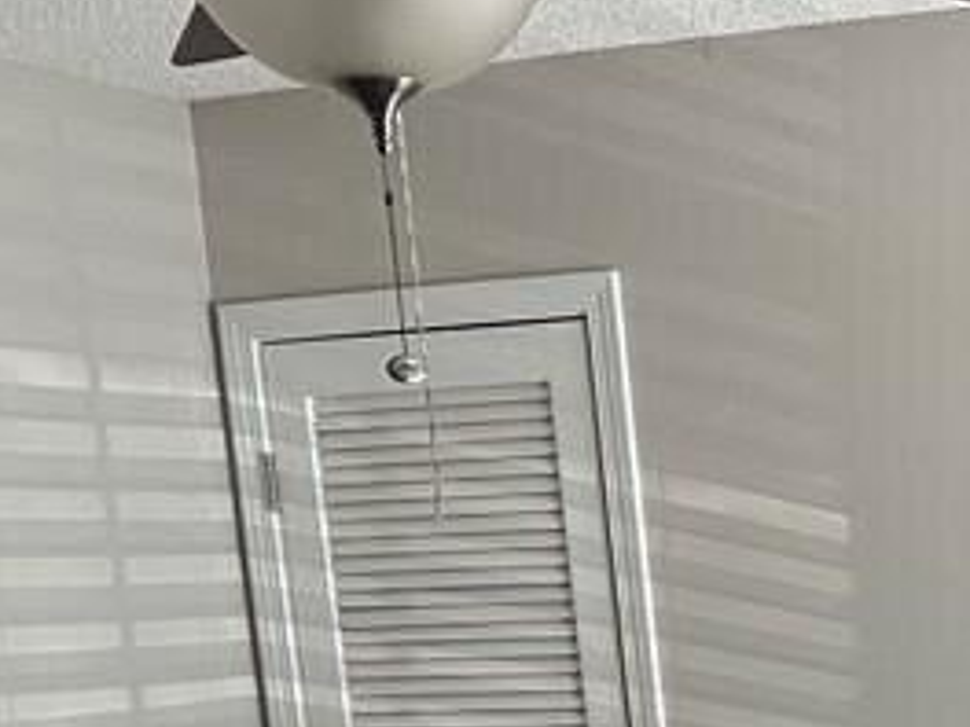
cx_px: 1165
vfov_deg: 14.4
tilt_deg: -13.2
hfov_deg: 19.8
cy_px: 1204
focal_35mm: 93
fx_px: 2606
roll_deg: +2.2
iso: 200
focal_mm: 6.86
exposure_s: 1/120
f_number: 1.78
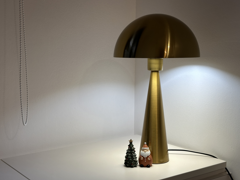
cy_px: 89
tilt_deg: -5.5
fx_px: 340
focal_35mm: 49
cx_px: 119
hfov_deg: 38.9
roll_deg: -0.1
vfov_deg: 29.7
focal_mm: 6.86
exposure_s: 1/100
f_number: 1.78
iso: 50
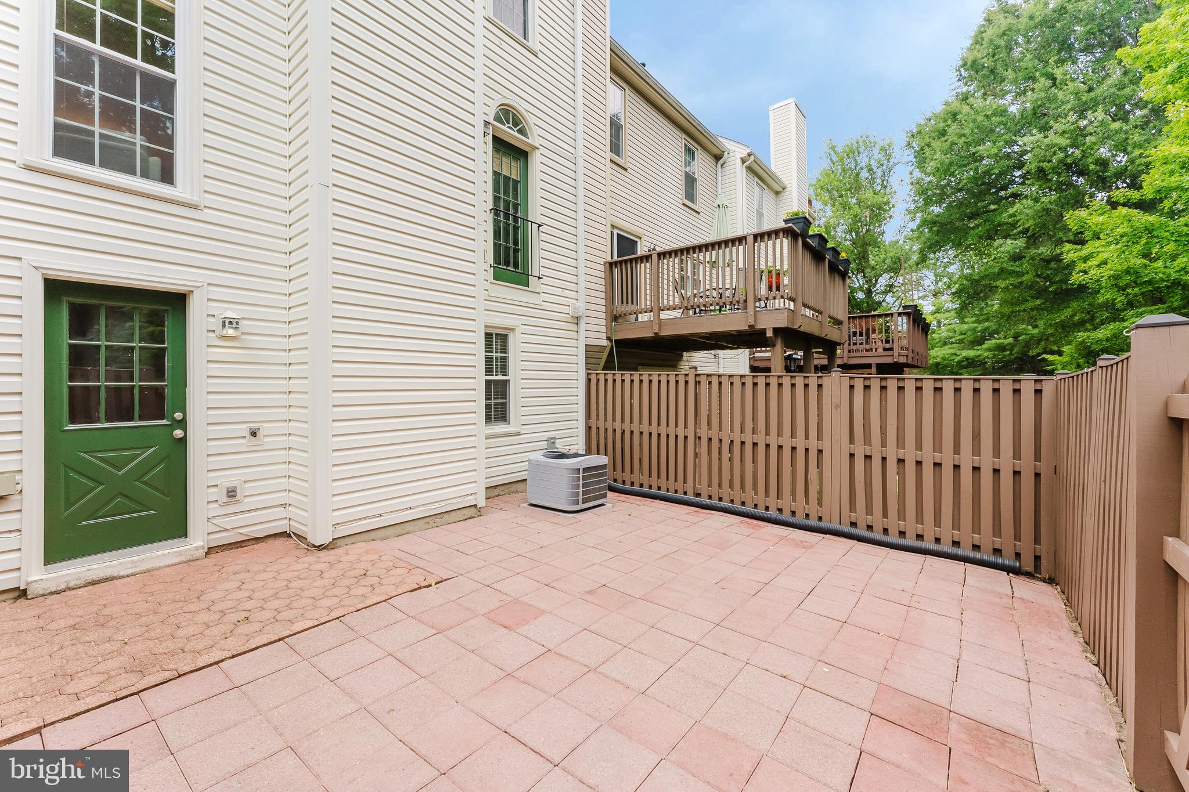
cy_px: 396
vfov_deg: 81.2
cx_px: 594
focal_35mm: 14
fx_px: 462
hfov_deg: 104.3
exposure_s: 1/800
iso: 1000
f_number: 8
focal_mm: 14
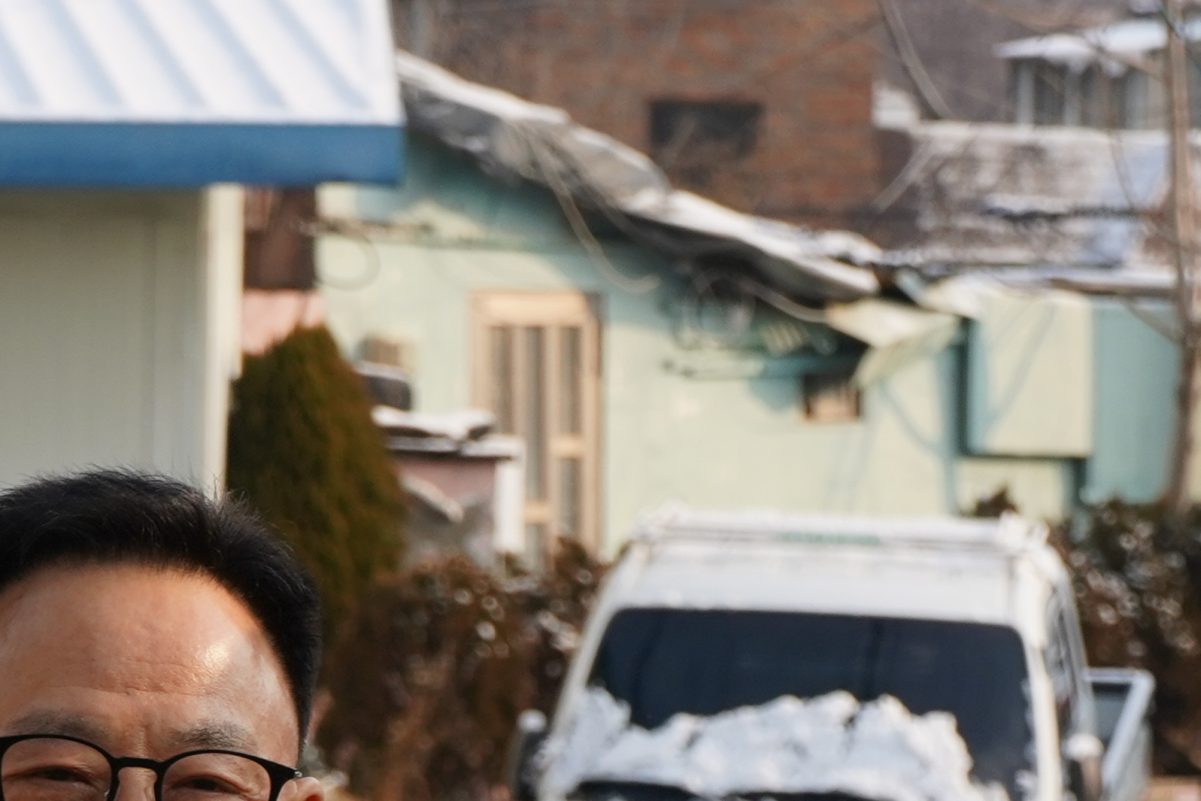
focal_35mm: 263
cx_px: 931
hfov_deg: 7.8
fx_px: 8774
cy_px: 1248
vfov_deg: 5.2
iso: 500
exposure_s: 1/800
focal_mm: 70
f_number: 9
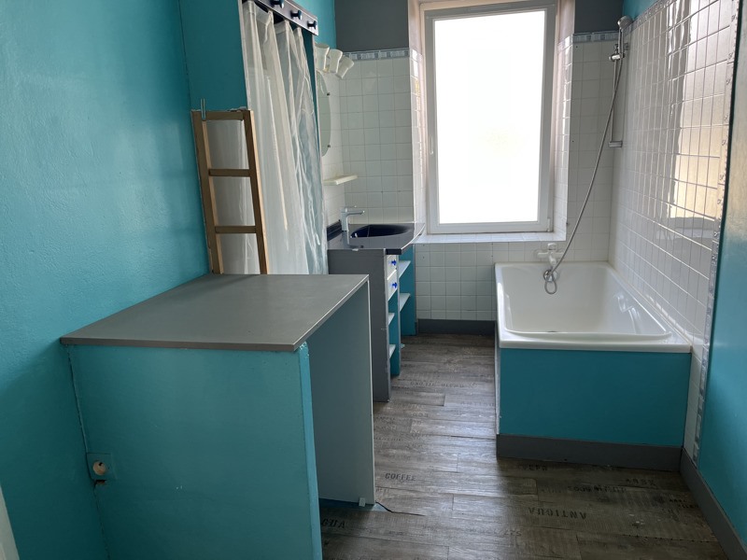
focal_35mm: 26
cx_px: 374
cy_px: 280
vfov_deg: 53.1
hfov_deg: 67.3
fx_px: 561
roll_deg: +3.5
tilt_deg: -14.0
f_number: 1.6
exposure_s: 1/121
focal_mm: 5.1
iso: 64
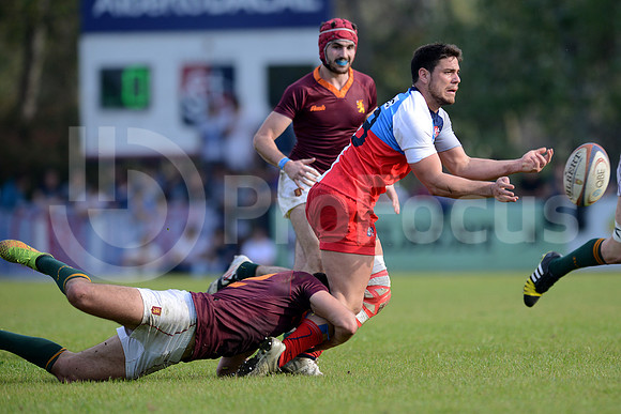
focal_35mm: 420
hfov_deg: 4.9
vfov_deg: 3.3
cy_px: 207
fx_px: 7246
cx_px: 310
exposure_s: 1/1000
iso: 400
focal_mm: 420
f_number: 4
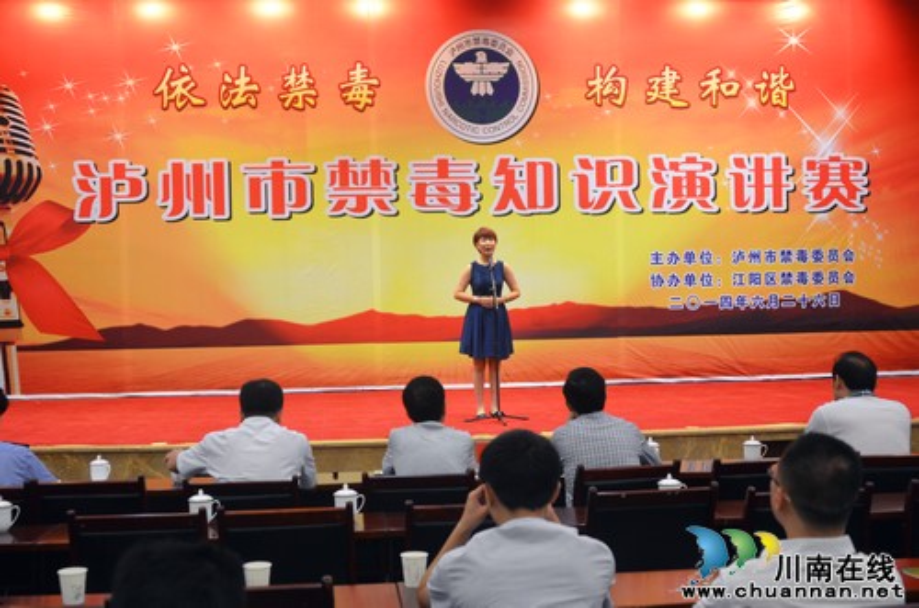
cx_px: 460
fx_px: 1223
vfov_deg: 27.9
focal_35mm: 48
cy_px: 304
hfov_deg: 41.2
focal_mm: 32
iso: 800
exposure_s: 1/45
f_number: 3.5
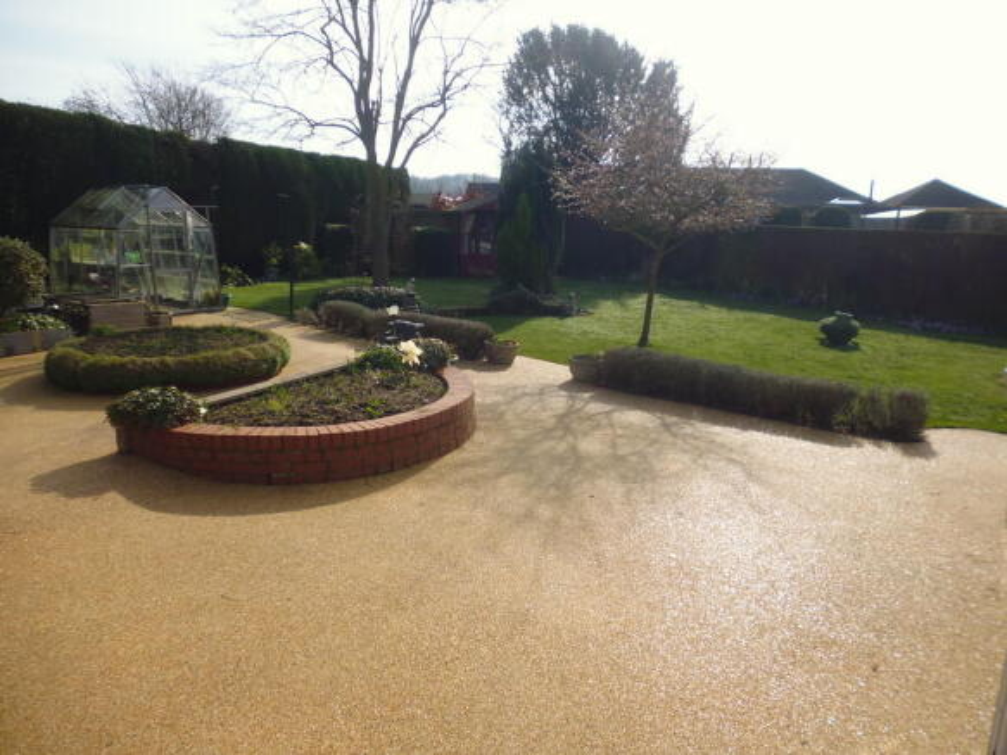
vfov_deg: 56.8
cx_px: 504
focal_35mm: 24
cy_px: 378
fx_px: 698
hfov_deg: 71.6
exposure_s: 1/125
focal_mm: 4.3
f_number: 9
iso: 100
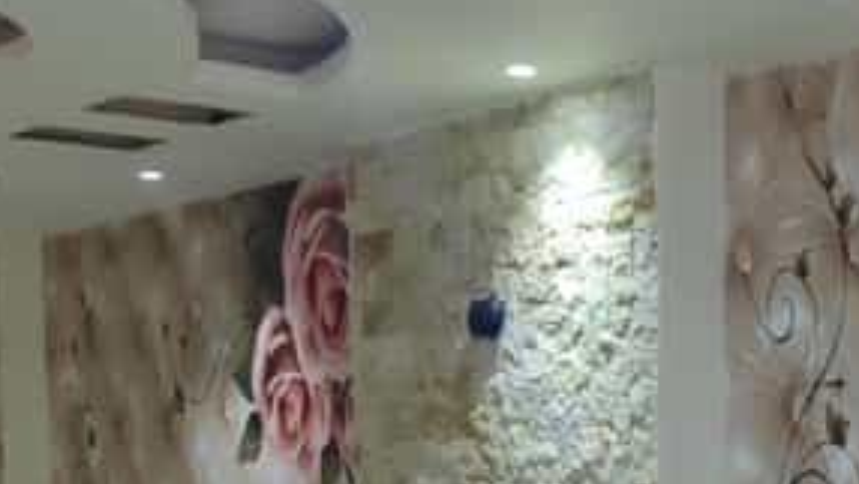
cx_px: 754
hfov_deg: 32.8
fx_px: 1390
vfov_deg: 18.6
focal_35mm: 61
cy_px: 601
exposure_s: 1/50
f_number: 1.9
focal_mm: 3.94
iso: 400
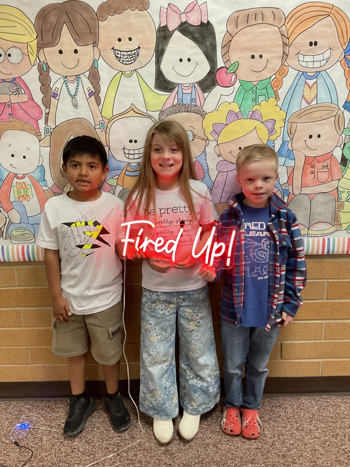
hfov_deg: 48.2
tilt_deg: -16.2
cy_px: 234
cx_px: 175
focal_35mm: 29
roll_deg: +1.4
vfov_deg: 61.7
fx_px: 391
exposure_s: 1/60
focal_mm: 3
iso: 160
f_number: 1.8
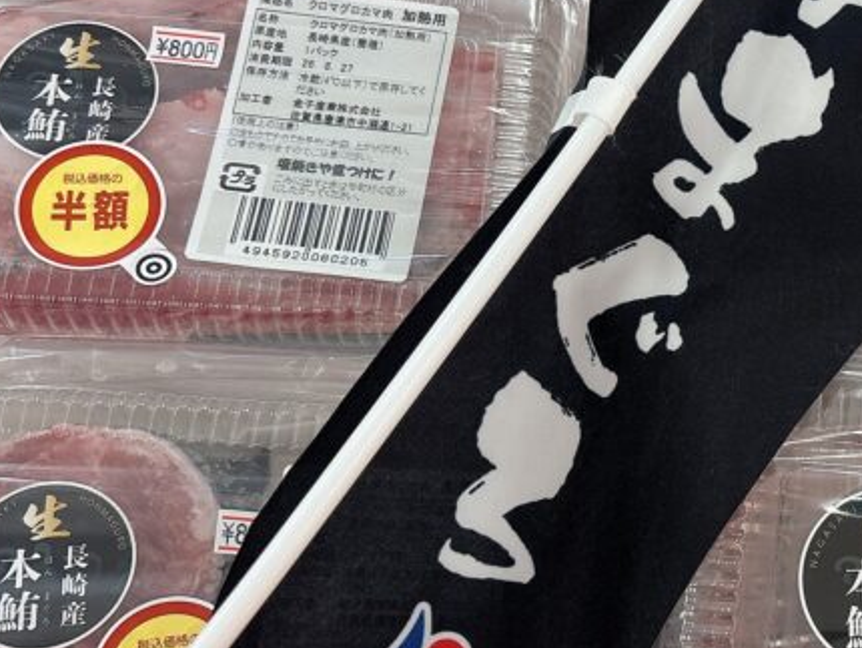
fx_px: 1445
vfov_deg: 25.3
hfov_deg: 31.0
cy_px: 311
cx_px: 842
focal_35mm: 58
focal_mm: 5.96
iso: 125
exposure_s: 1/120
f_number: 1.6
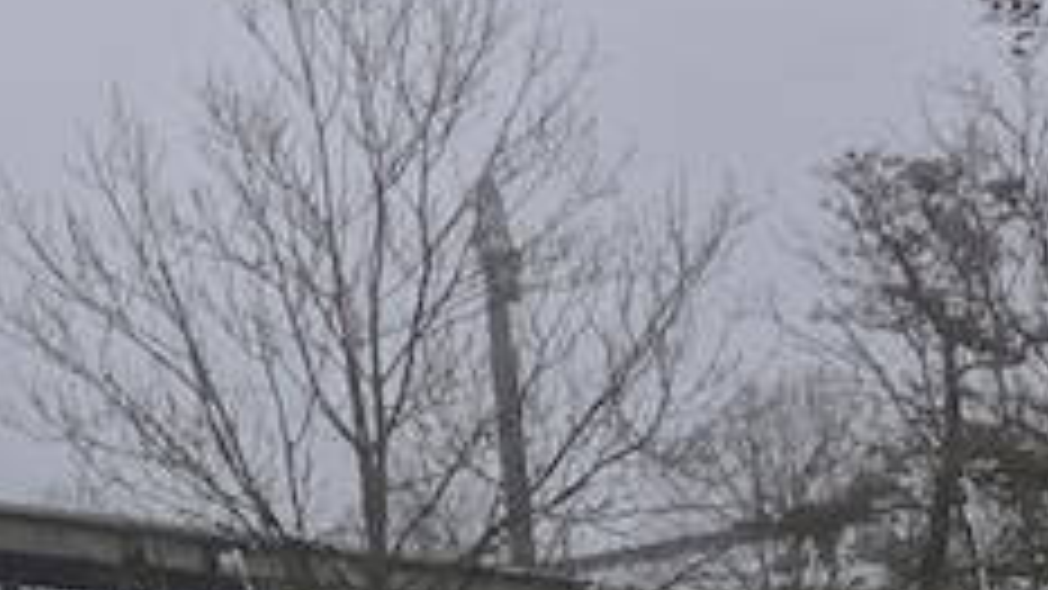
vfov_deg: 8.7
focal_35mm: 140
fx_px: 3890
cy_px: 153
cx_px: -1268
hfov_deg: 12.7
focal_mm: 9.7
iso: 125
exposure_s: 1/100
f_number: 4
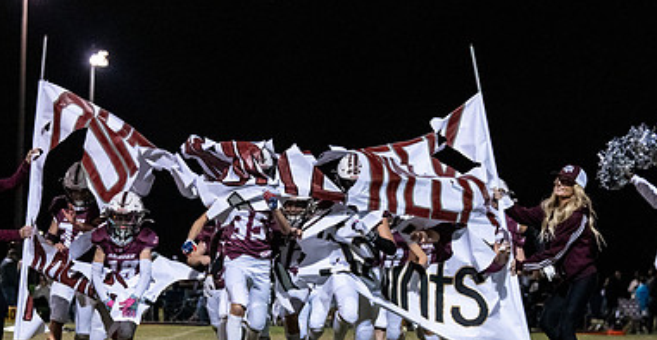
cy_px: 248
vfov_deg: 8.9
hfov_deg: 17.2
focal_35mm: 127
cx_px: 288
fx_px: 2171
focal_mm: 70
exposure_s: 1/1000
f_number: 3.2
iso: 12800
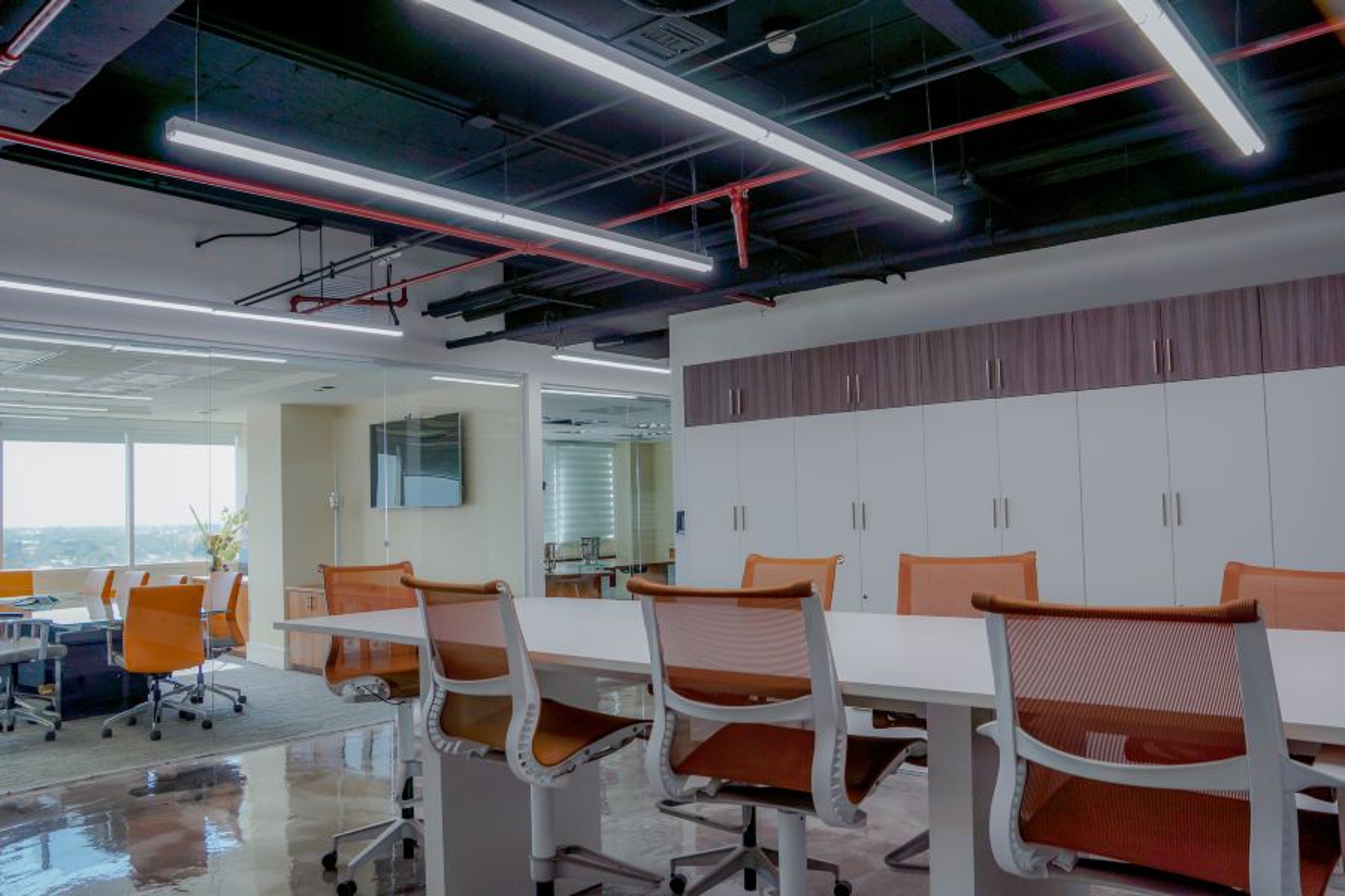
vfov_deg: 47.9
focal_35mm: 27
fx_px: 1009
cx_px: 672
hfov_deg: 67.4
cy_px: 448
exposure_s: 1/60
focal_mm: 18
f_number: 4
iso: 100
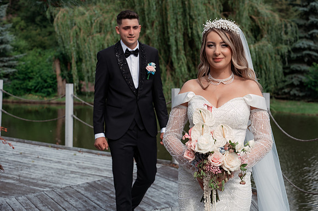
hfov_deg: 31.9
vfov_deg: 21.5
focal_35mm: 63
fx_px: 556
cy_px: 106
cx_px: 159
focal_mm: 63
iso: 160
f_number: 5
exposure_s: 1/500
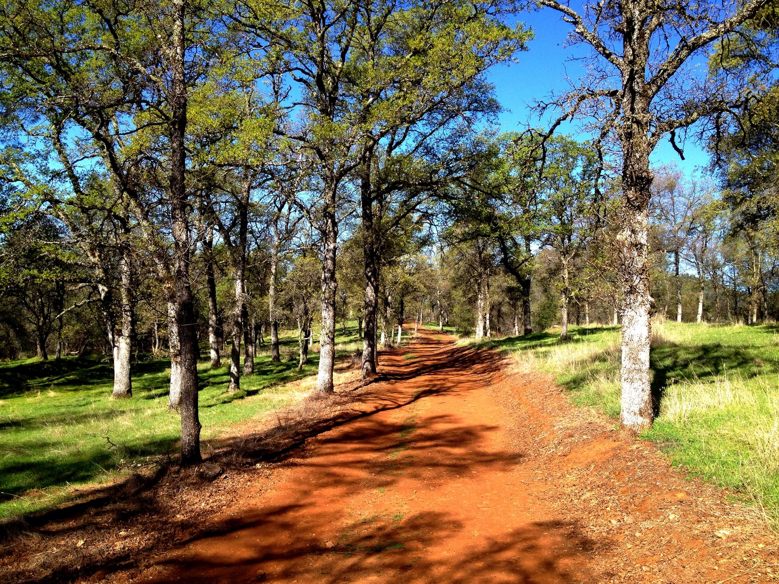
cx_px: 390
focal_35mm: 35
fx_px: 788
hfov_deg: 52.6
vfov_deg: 40.7
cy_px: 292
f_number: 2.4
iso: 50
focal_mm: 4.28
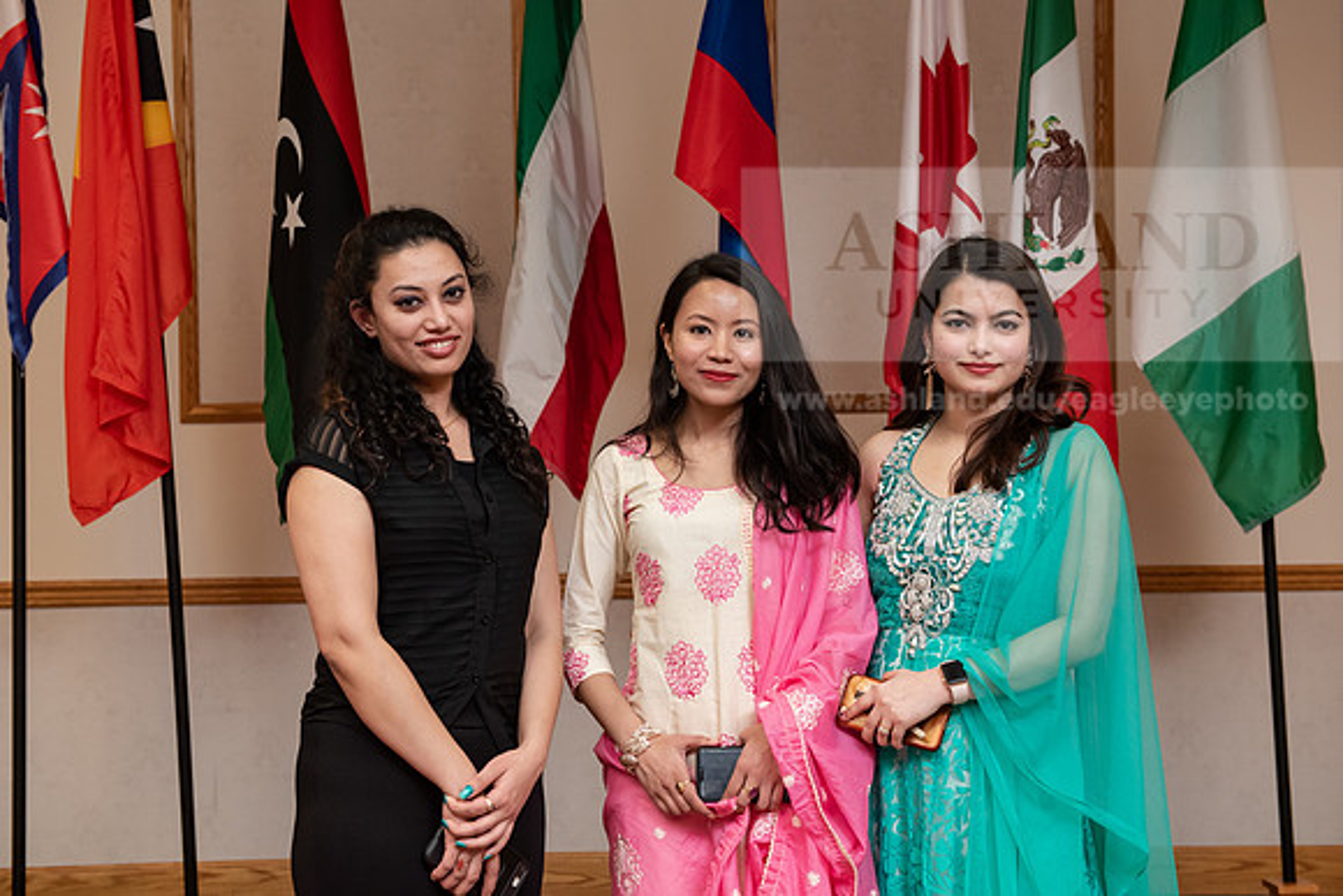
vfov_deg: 24.6
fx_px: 2052
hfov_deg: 36.2
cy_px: 448
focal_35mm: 55
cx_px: 672
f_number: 6.3
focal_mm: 55
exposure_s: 1/125
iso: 2000
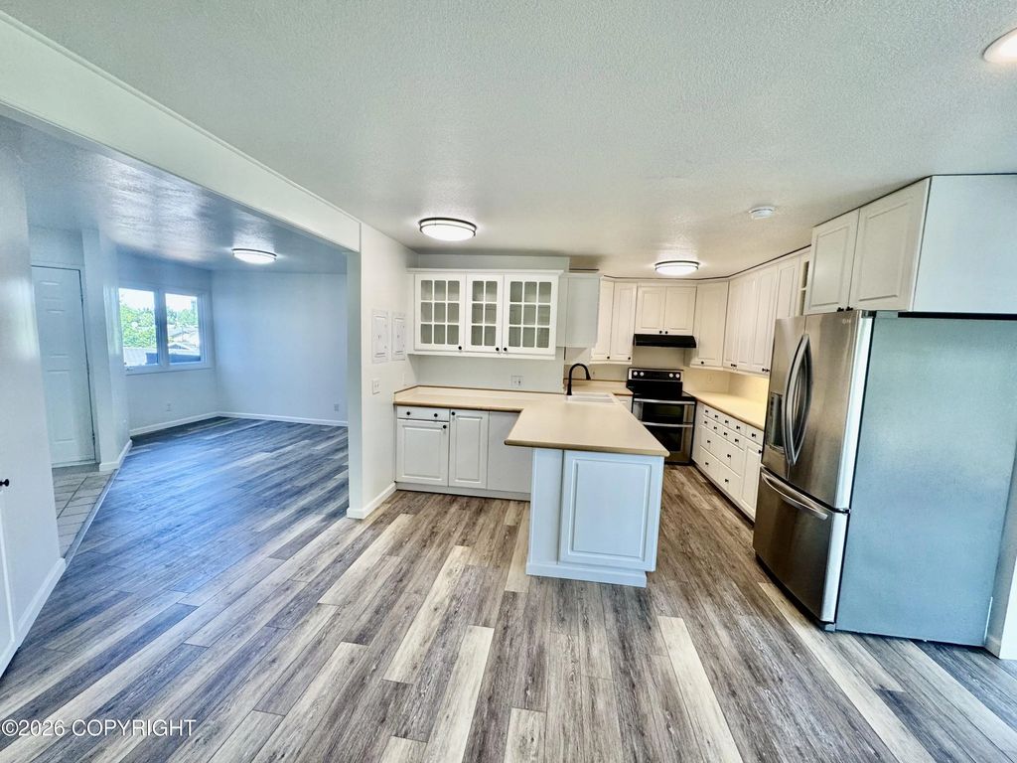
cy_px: 382
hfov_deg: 102.1
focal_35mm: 14
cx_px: 508
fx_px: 411
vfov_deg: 85.7
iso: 125
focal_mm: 2.22
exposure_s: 1/120
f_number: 2.2
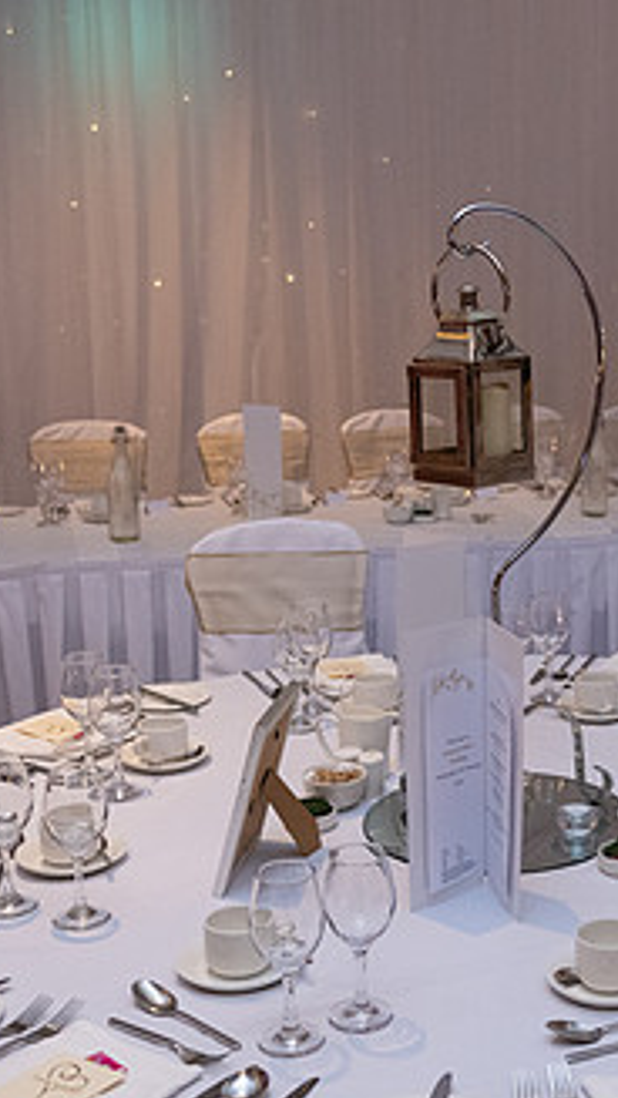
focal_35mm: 52
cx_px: 578
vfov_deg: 39.8
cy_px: 620
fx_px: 1514
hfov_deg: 22.4
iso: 1250
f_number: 3.5
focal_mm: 28
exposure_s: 1/160
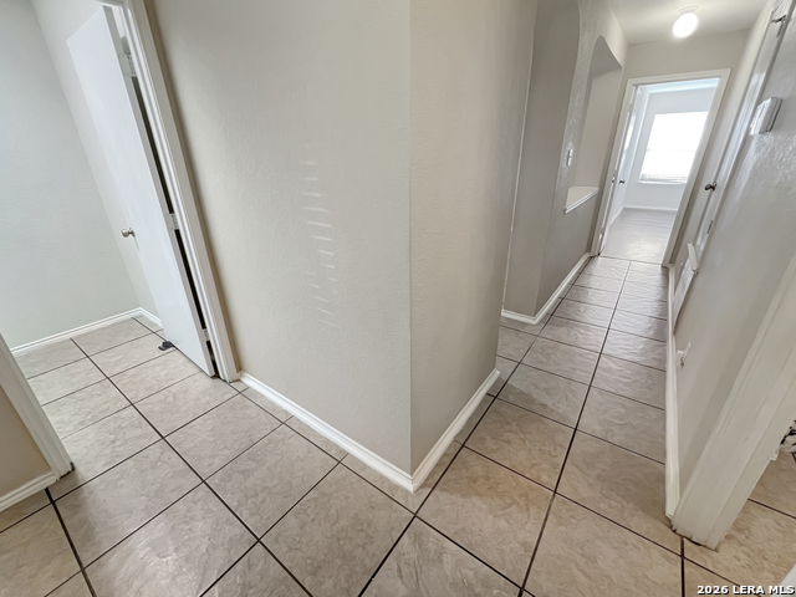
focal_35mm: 13
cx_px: 398
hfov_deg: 106.2
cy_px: 298
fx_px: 299
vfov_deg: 89.9
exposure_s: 1/60
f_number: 1.8
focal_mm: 1.57
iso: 200
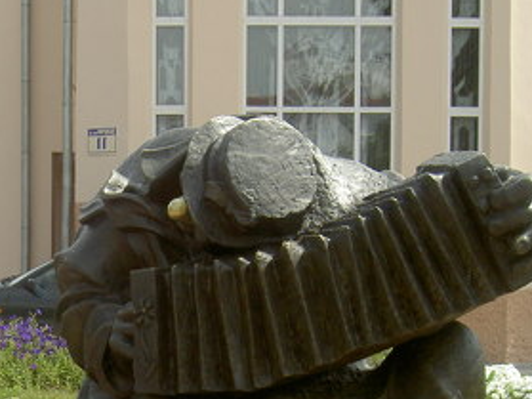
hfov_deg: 22.8
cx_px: 74
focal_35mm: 84
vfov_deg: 17.3
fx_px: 1290
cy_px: 346
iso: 100
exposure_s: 1/320
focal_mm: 8
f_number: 4.7
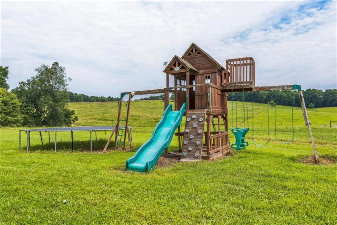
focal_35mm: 24
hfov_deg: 73.8
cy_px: 112
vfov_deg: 53.1
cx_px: 168
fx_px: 225
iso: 100
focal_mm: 24
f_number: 9
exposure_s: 1/100
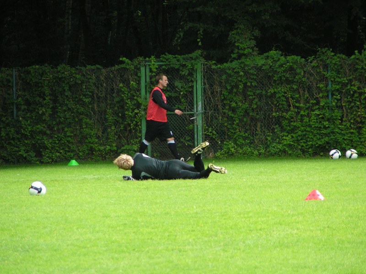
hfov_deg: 5.2
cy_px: 137
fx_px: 4018
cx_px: 183
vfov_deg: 3.9
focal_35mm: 380
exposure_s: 1/400
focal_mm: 58
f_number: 3.5
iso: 100
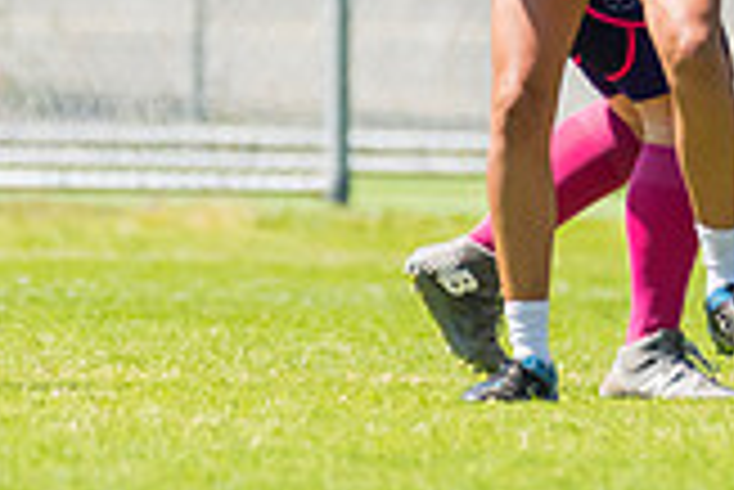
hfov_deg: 0.7
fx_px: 57546
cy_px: -92
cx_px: 927
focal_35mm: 2820
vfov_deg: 0.5
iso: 800
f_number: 6.3
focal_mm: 550
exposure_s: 1/2500
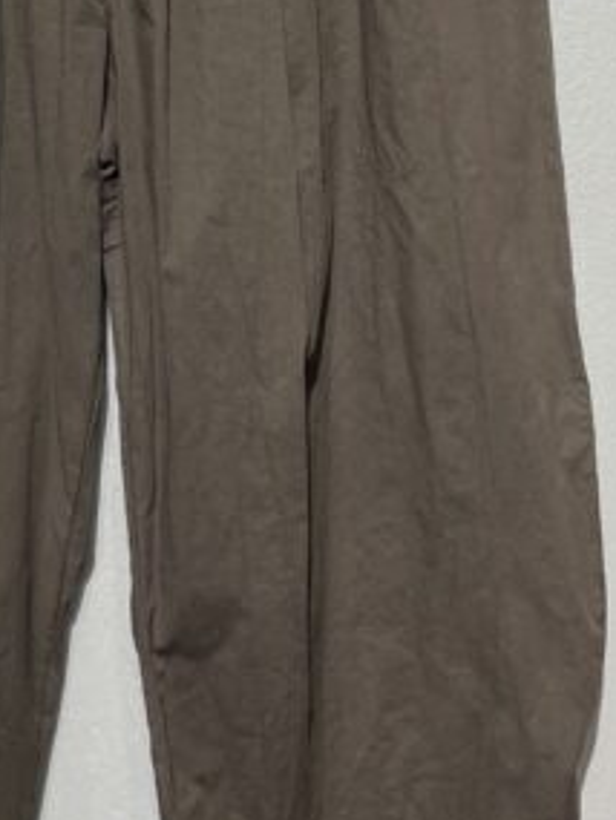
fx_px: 1731
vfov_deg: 26.2
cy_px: 170
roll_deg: +0.8
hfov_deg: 20.0
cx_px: 161
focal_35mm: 73
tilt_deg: -8.3
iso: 32
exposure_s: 1/117
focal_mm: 4.2
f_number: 1.6
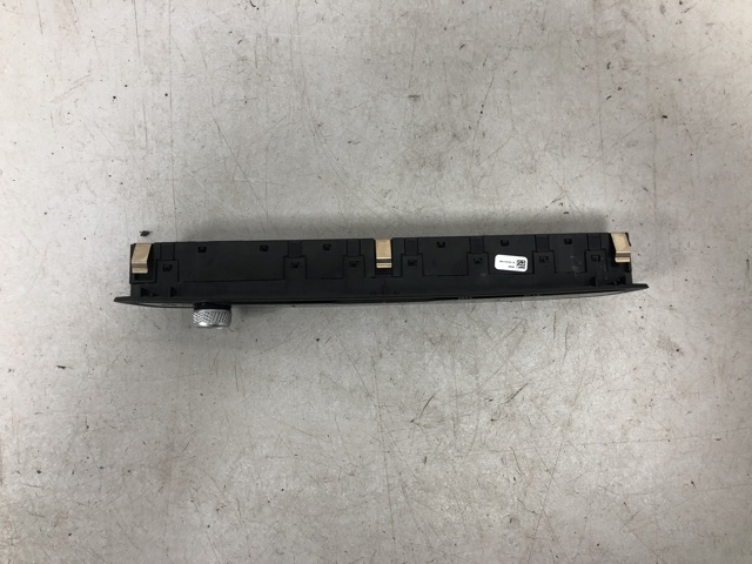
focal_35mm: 28
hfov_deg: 63.4
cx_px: 376
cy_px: 282
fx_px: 608
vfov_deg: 49.7
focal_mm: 4
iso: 40
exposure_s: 1/25
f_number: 1.8
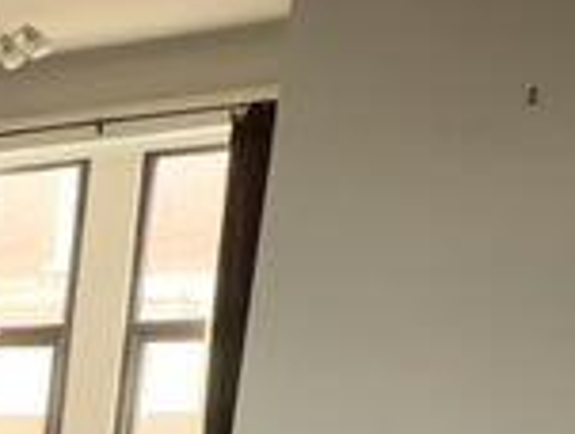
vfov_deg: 17.3
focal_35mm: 74
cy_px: 708
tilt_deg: -13.0
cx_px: -697
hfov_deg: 16.4
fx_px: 1232
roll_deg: +2.0
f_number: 2.2
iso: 80
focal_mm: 2.22
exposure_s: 1/85
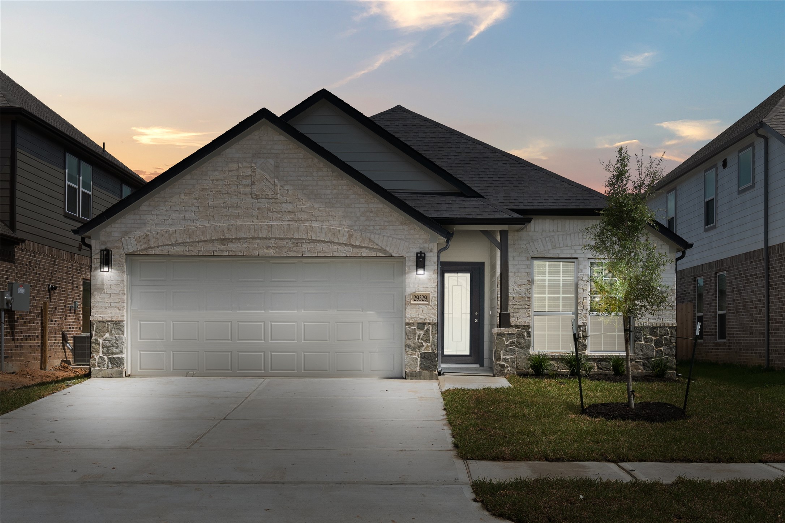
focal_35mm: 43
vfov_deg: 31.2
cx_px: 392
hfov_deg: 45.4
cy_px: 262
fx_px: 938
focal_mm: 29
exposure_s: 1/250
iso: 320
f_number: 9
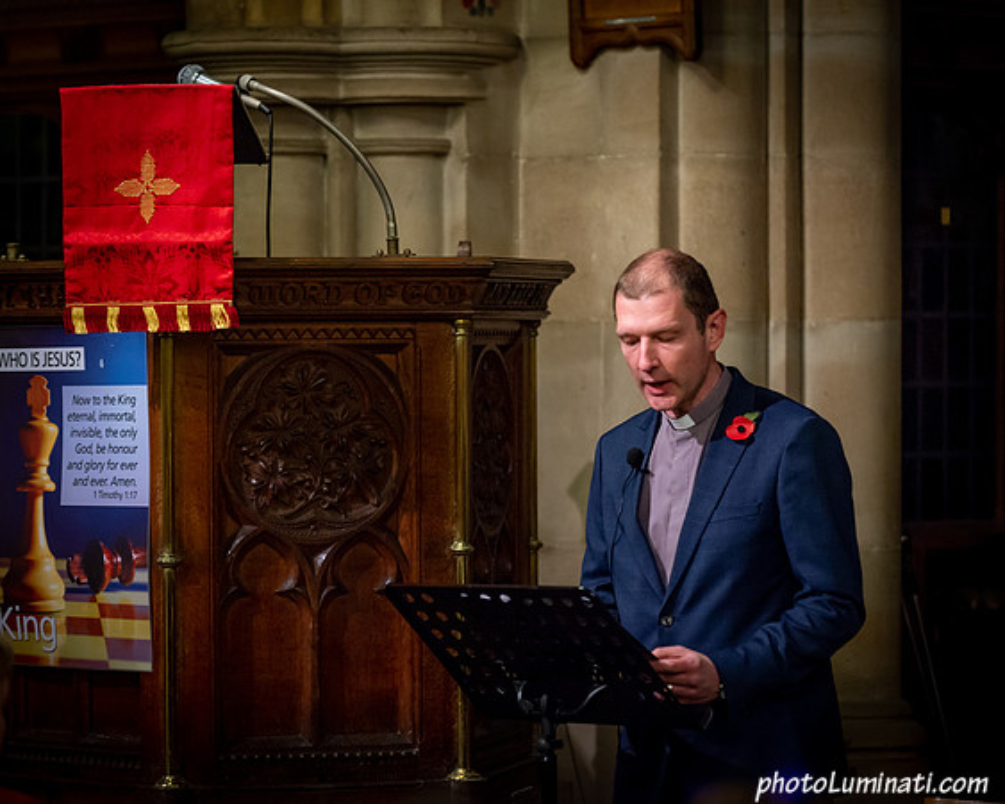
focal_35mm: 161
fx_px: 4788
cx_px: 526
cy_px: 399
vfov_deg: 9.6
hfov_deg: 12.0
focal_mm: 135
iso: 2500
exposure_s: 1/125
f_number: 2.8
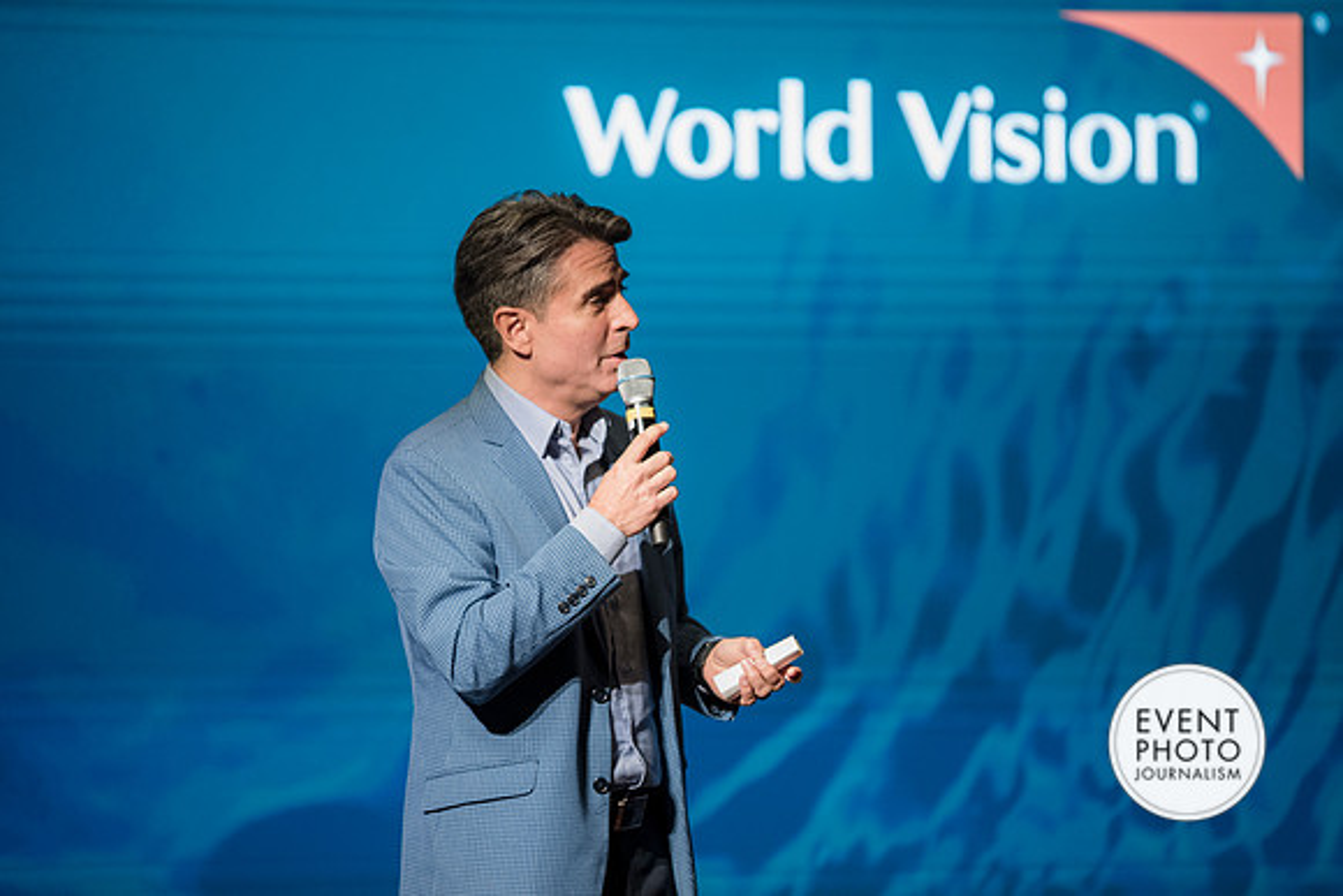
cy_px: 448
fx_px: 7463
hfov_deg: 10.3
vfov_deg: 6.9
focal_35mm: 200
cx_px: 672
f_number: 2.8
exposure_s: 1/200
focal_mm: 200
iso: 2000
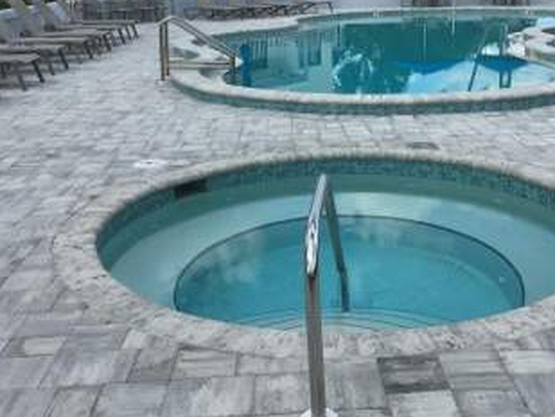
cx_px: 341
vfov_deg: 32.0
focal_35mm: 45
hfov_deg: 41.8
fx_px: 722
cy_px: 140
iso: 25
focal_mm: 4.15
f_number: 2.2
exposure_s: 1/1789
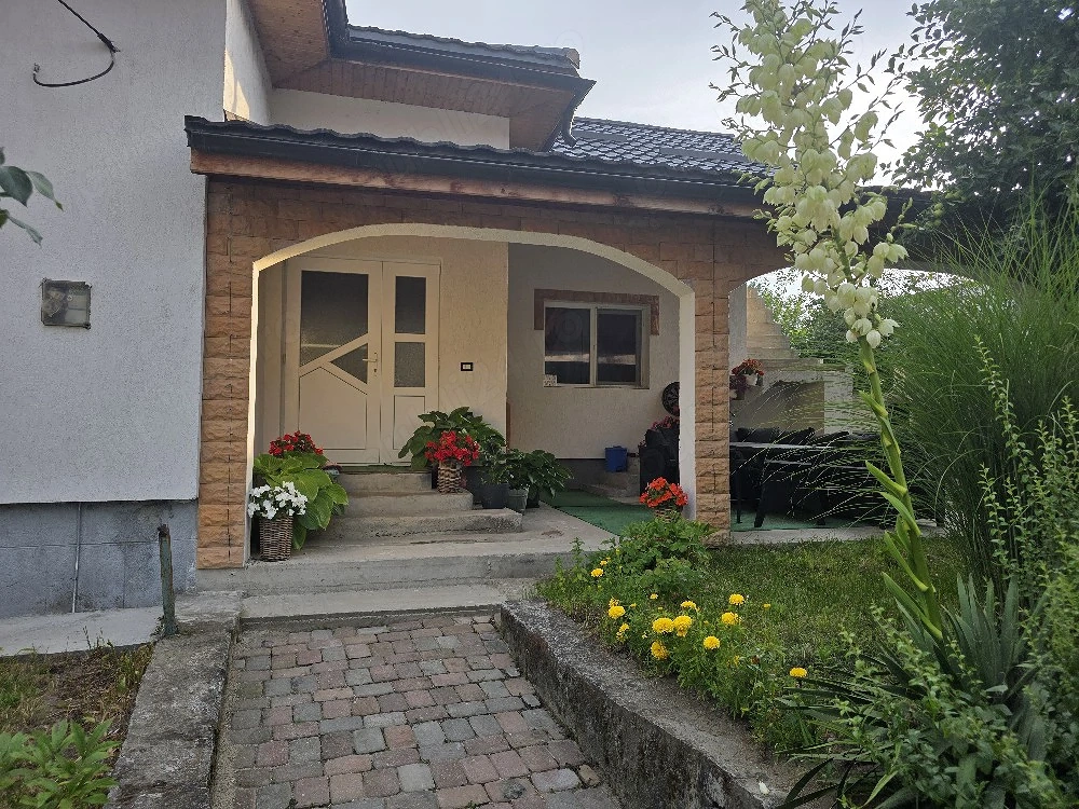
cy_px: 404
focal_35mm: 23
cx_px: 540
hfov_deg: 73.9
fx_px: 717
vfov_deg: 58.9
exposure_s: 1/2000
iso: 80
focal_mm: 6.3
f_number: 1.7
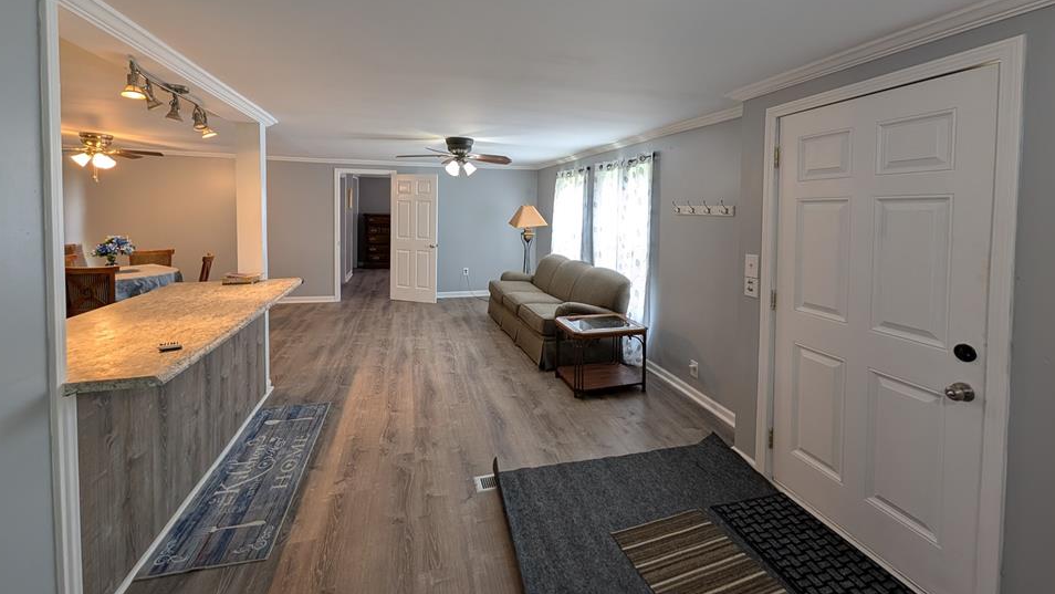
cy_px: 223
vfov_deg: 73.1
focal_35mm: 14
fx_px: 392
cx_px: 519
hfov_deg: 106.8
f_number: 1.7
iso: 64
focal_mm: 2.02
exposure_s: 1/60
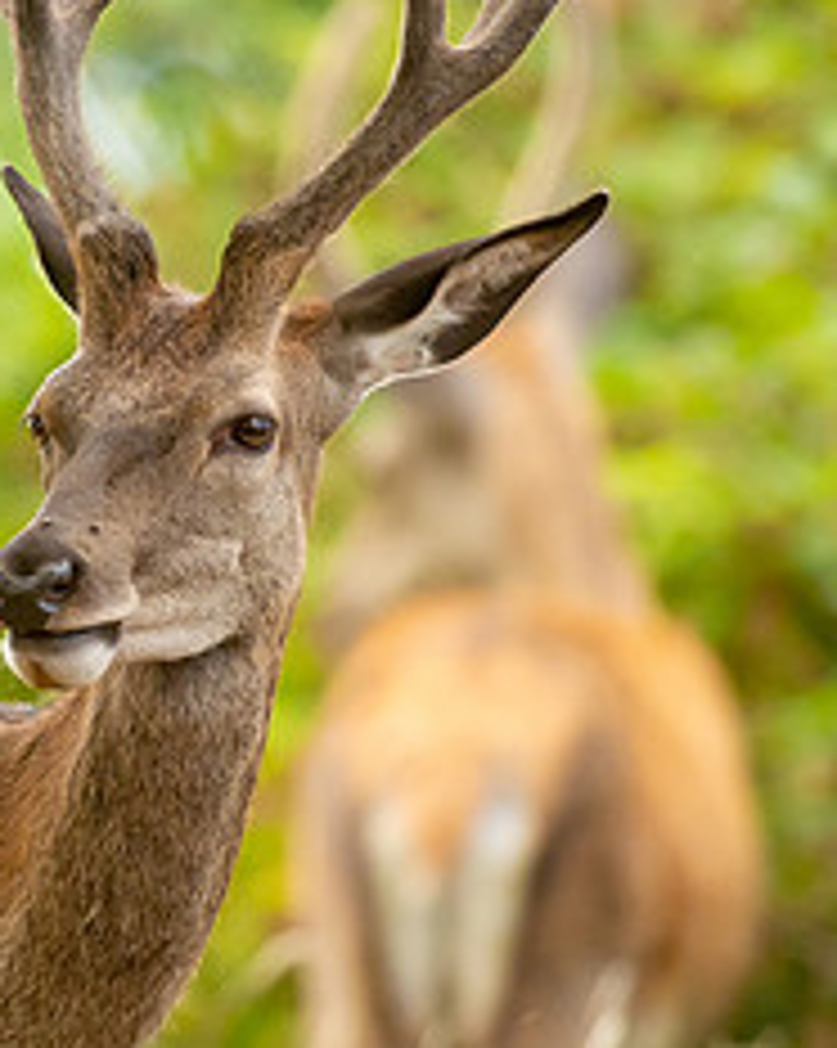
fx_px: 43439
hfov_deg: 1.1
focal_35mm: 1401
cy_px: 531
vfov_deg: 1.4
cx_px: 18
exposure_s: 1/4000
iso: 4500
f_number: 5.6
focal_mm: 600
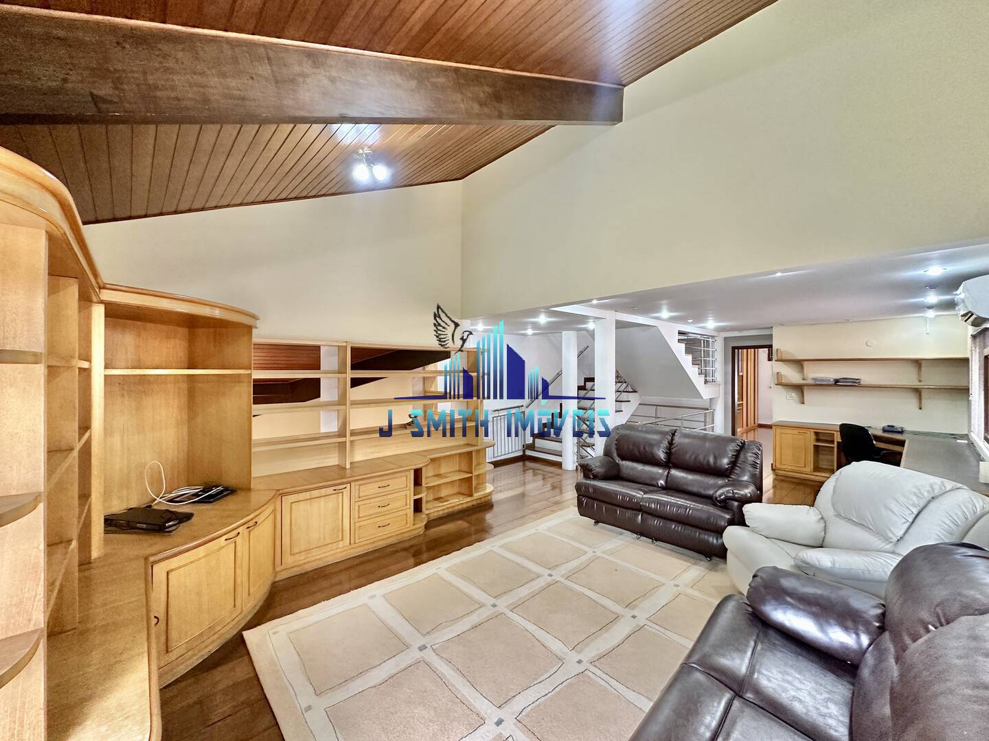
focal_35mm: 14
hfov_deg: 102.1
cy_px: 370
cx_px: 494
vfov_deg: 85.7
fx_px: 400
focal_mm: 2.22
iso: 320
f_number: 2.2
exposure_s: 1/120
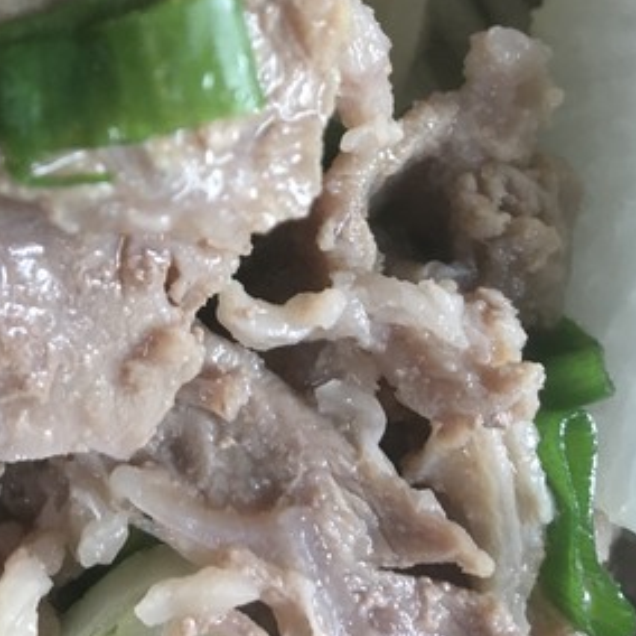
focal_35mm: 65
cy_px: 45
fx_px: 1351
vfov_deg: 25.5
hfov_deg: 25.1
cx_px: -18
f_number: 2.2
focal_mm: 4.15
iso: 80
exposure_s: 1/30
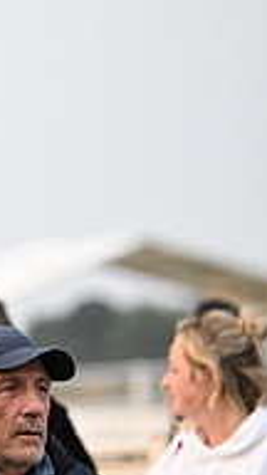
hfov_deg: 1.9
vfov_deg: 3.4
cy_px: 360
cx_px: -445
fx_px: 7967
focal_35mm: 633
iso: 1600
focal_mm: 200
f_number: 4
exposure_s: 1/800
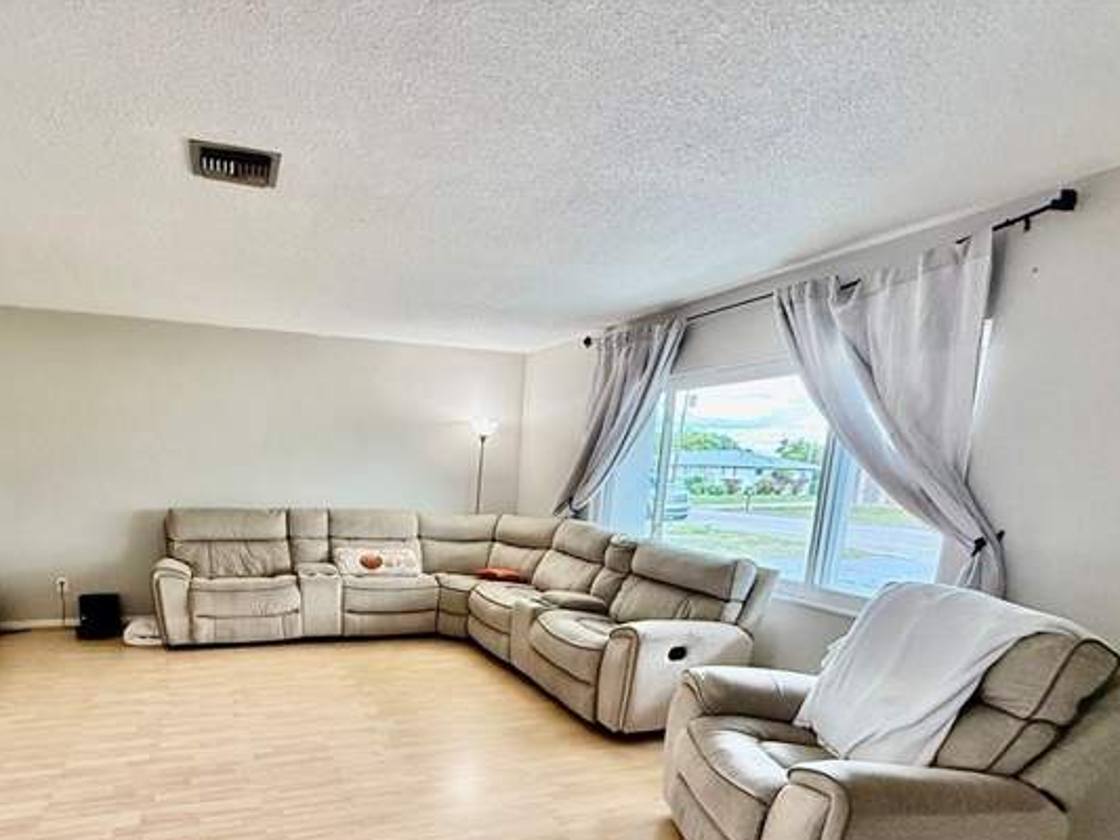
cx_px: 435
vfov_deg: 60.2
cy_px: 626
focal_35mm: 21
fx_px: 680
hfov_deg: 77.8
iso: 250
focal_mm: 2.22
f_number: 2.2
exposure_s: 1/120
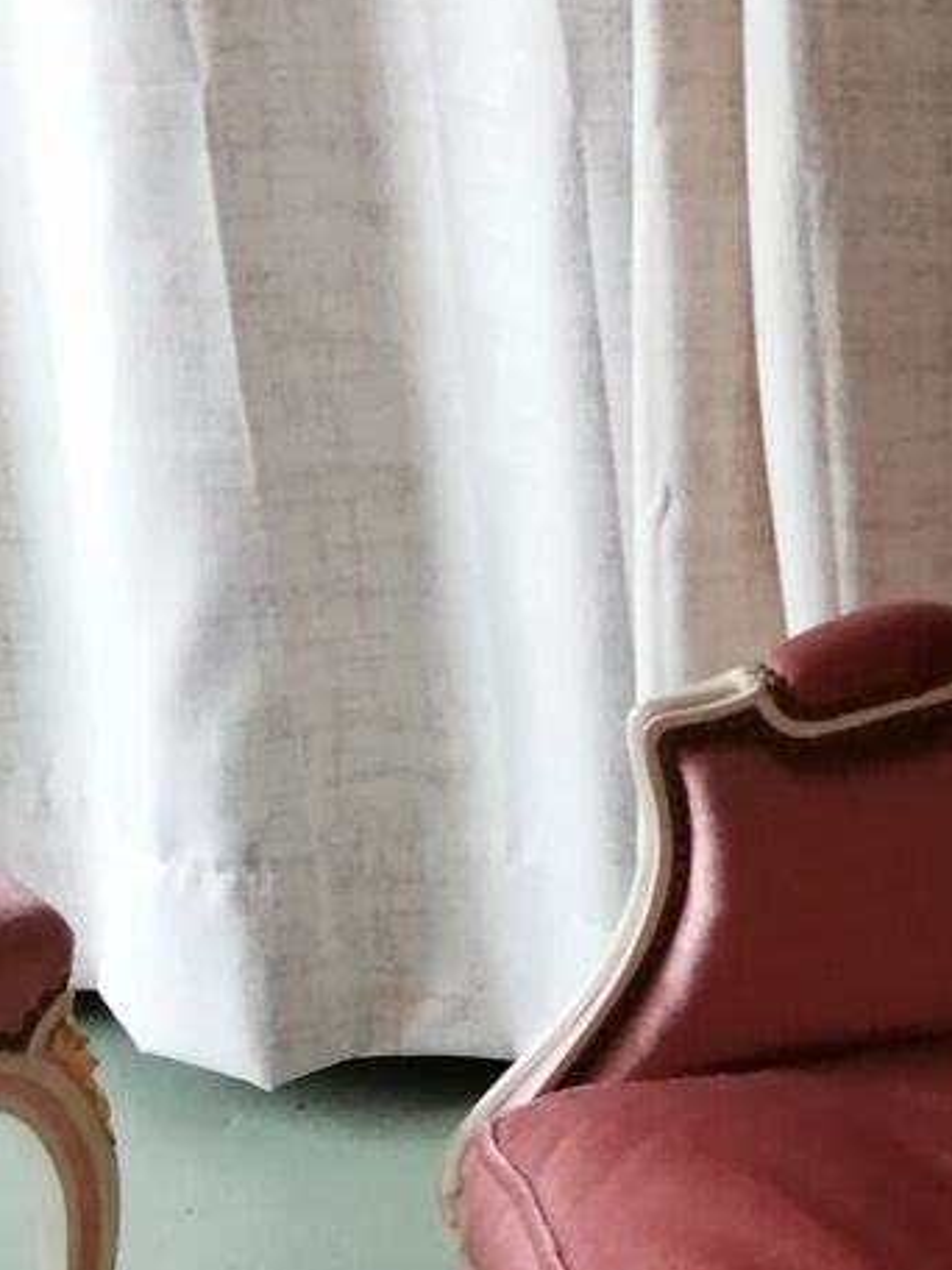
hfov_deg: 18.4
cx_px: 1122
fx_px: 2787
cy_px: 854
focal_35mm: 76
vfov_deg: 25.5
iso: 200
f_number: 1.8
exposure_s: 1/36
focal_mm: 3.46
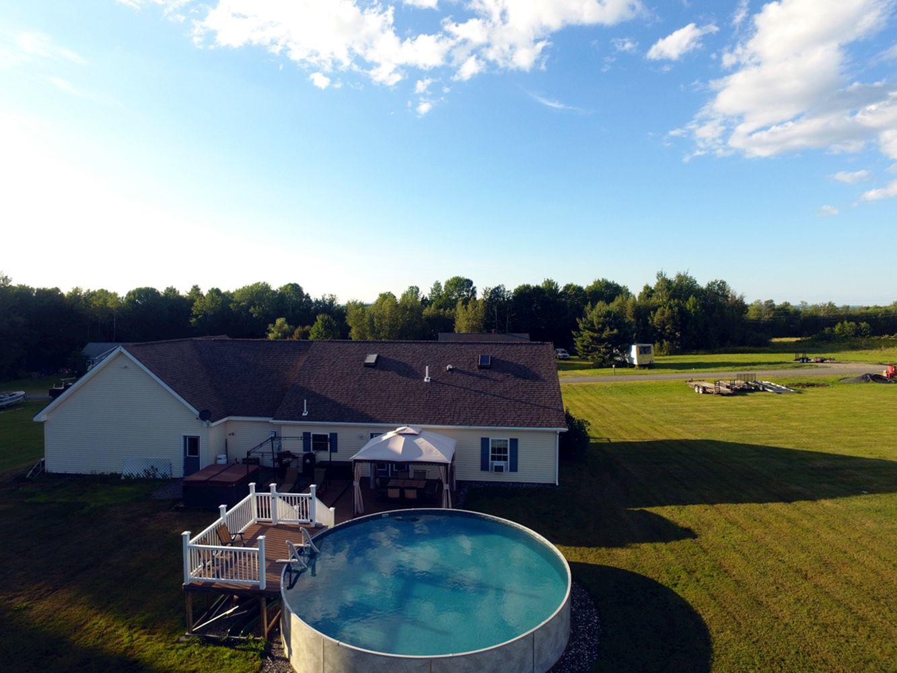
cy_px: 336
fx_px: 518
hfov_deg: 81.7
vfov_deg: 66.0
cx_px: 448
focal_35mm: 20
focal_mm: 3.61
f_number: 2.8
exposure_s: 1/400
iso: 100
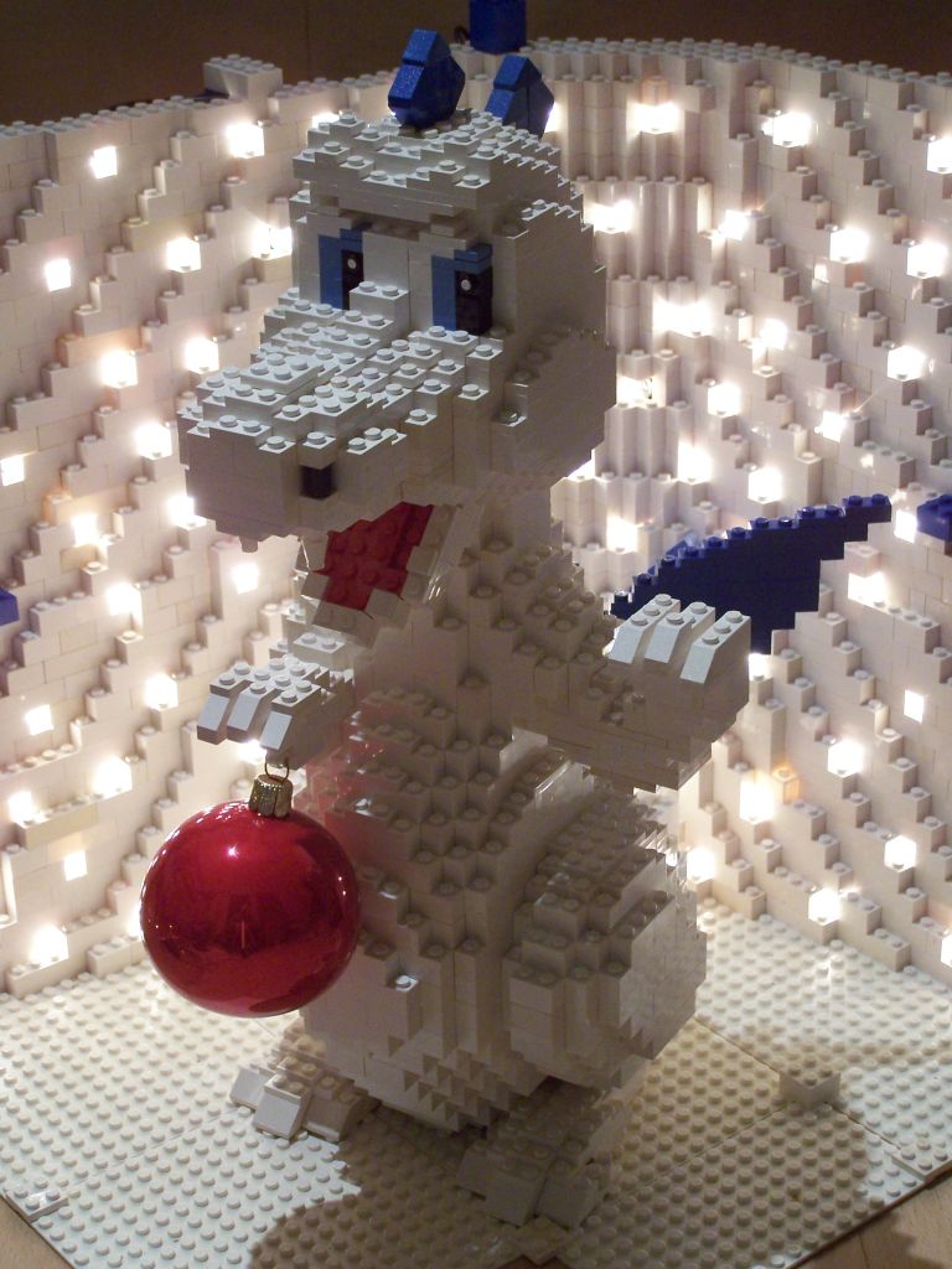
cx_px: 476
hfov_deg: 21.9
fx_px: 2457
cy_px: 634
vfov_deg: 29.0
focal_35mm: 67
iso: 140
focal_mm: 11.1
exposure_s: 1/8
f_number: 3.2
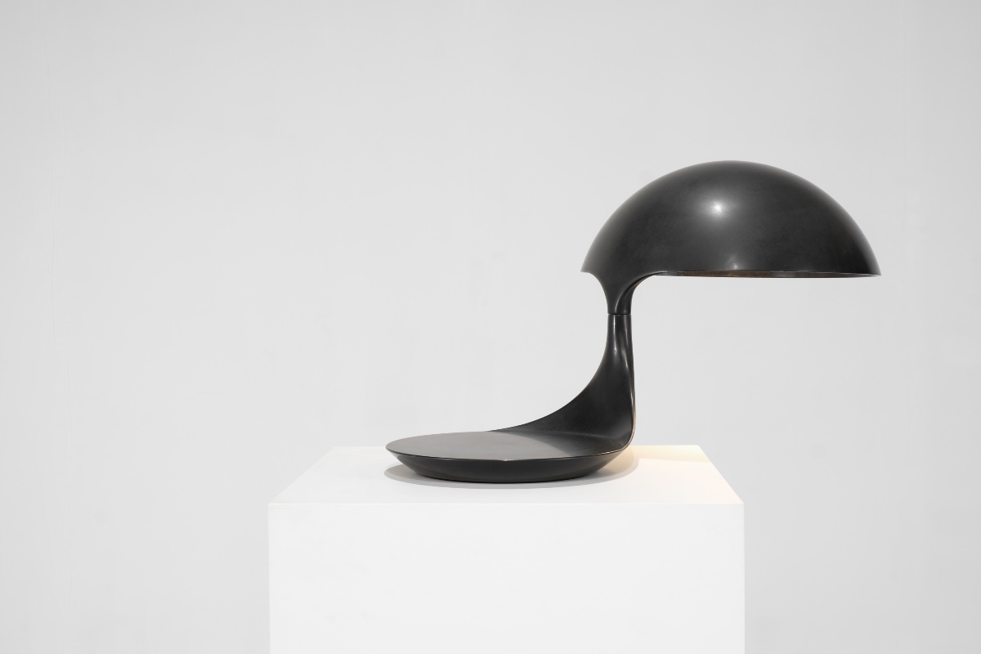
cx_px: 490
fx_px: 1444
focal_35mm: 53
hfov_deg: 37.5
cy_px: 327
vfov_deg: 25.5
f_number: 11
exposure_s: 1/10
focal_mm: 35
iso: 400
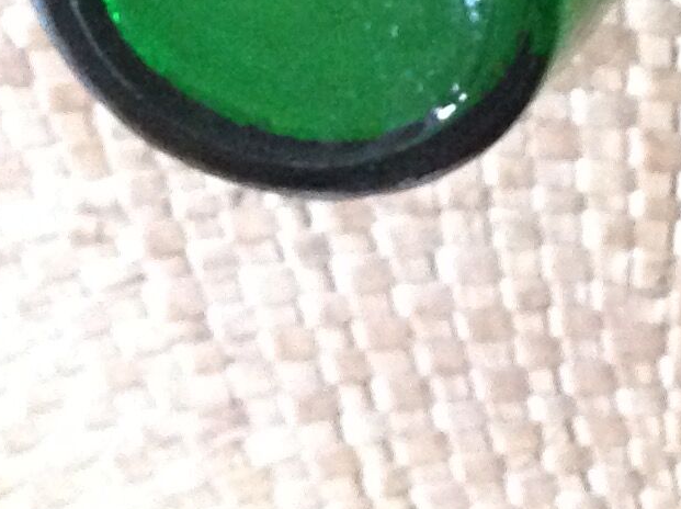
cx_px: 1283
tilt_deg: -69.1
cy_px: -541
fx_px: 2868
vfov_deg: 9.4
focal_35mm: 146
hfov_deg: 12.2
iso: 500
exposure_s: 1/15
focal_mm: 4.28
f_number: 2.4
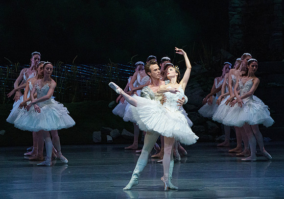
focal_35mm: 333
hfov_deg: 6.1
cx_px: 150
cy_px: 83
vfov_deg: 4.3
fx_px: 2666
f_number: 5.6
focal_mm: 274
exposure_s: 1/250
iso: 8000
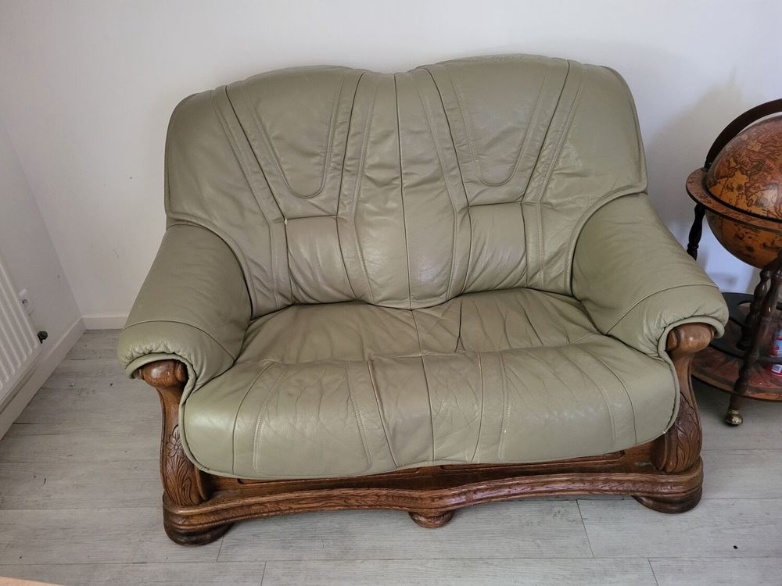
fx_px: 587
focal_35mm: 26
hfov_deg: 67.3
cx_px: 391
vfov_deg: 53.1
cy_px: 293
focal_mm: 5.4
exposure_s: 1/25
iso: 640
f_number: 1.8
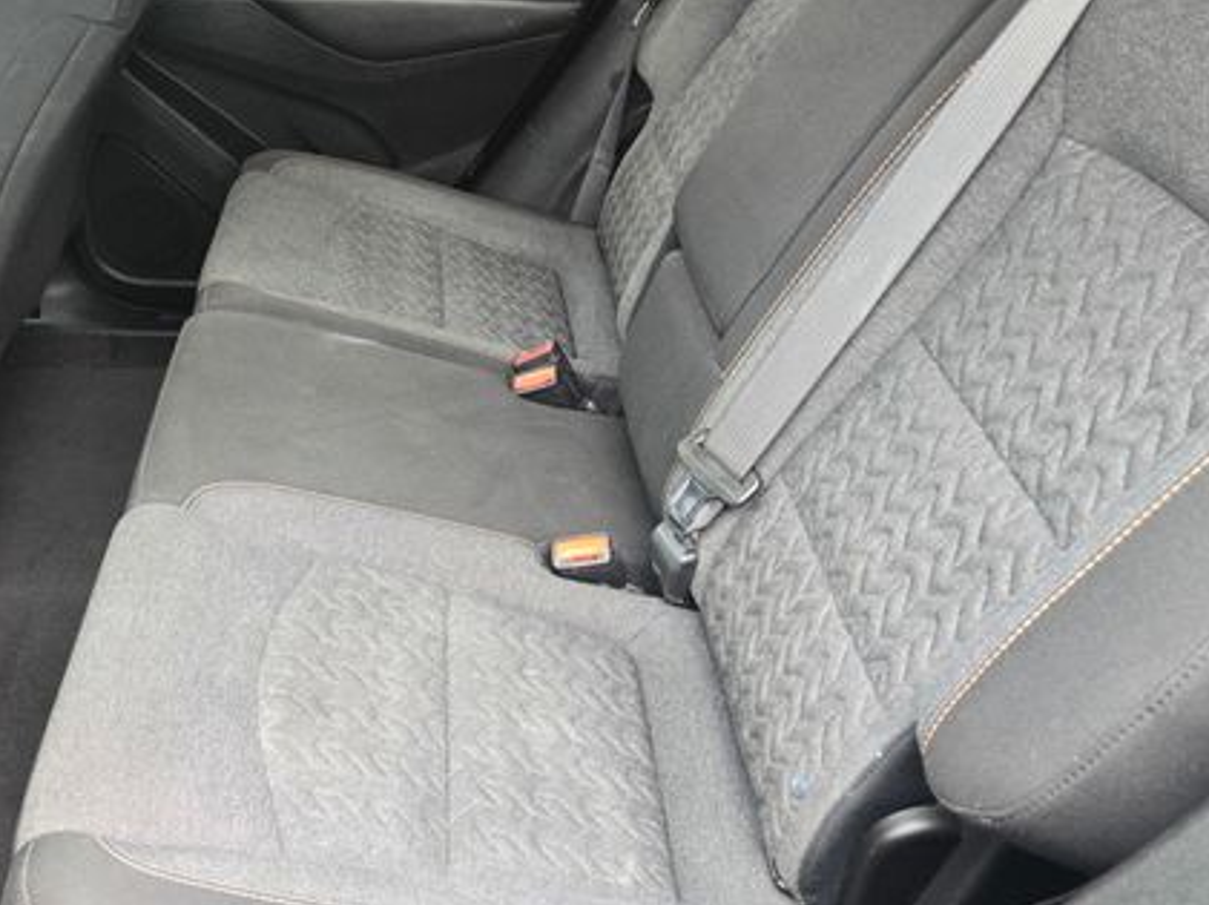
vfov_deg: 40.6
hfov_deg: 51.5
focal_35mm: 35
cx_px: 385
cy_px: 497
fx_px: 1221
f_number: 1.8
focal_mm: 5.4
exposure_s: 1/120
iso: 250
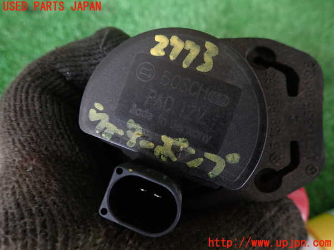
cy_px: 125
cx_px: 167
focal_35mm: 25
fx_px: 241
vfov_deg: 54.9
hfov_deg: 69.4
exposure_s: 1/30
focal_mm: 4.5
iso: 250
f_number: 2
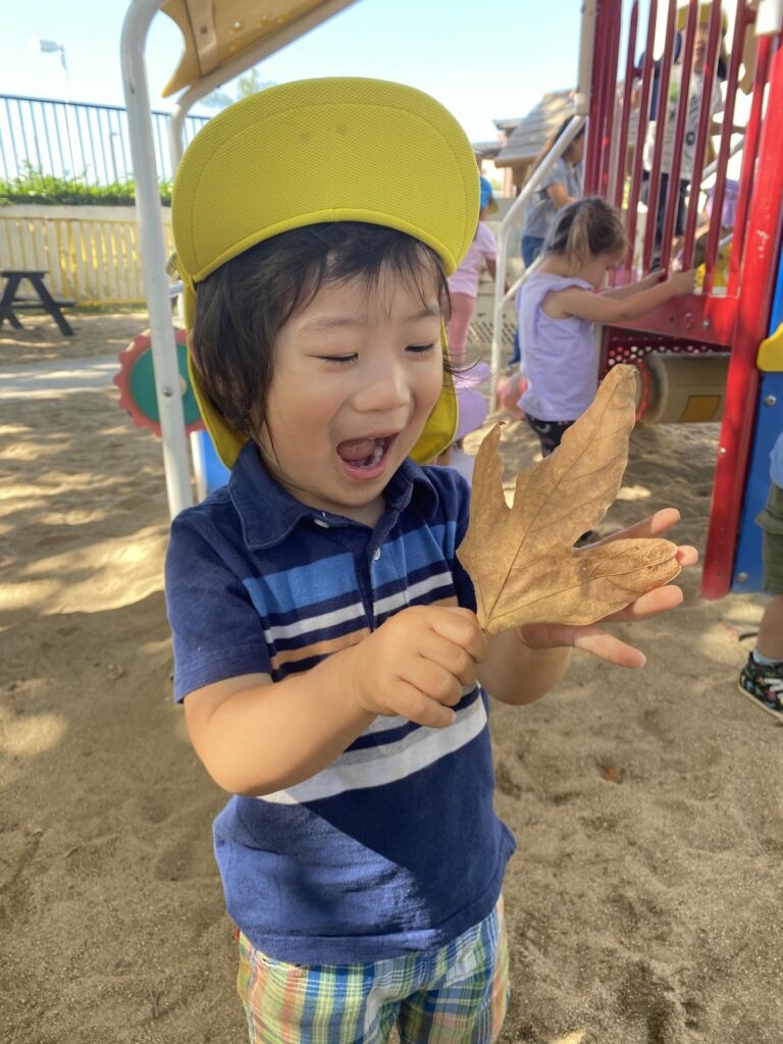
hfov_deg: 53.1
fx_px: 784
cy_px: 522
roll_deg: +0.8
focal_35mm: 26
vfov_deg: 67.3
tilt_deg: -18.5
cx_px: 392
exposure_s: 1/177
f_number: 1.8
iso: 32
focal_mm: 4.25
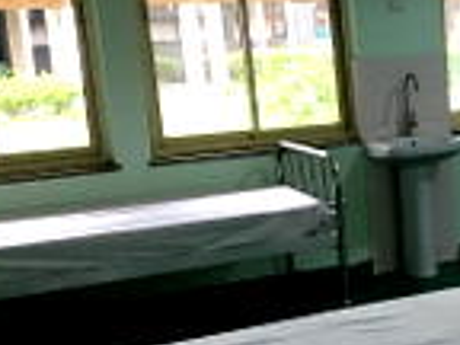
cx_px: 514
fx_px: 997
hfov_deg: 24.2
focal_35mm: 75
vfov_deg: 19.6
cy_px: 208
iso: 25
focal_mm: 3.3
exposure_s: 1/33
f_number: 2.4
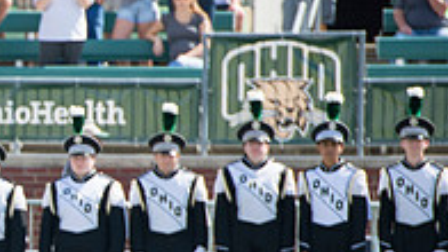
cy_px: 236
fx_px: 7349
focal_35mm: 619
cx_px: -206
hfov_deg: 3.5
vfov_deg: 2.0
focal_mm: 200
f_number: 4.5
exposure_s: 1/1000
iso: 200
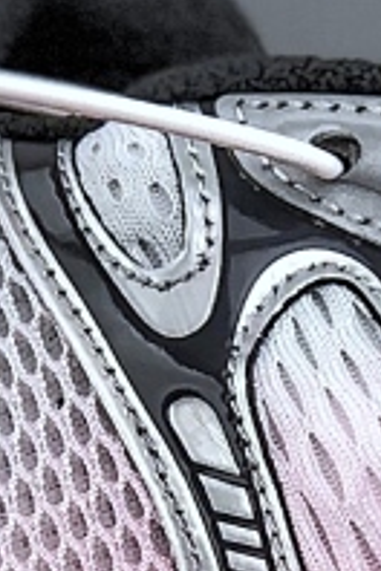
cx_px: 274
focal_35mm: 431
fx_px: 6842
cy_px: 658
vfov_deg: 4.8
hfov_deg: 3.2
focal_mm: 6.6
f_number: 2.8
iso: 32
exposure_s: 1/100
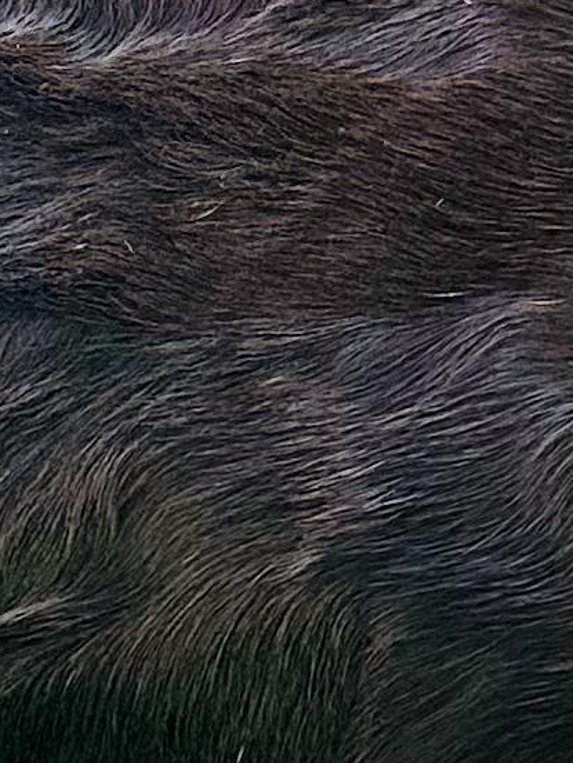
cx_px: 400
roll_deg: +0.6
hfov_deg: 8.5
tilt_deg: -15.1
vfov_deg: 11.2
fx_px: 3861
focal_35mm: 175
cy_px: 626
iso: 125
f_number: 1.78
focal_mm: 6.86
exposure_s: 1/121
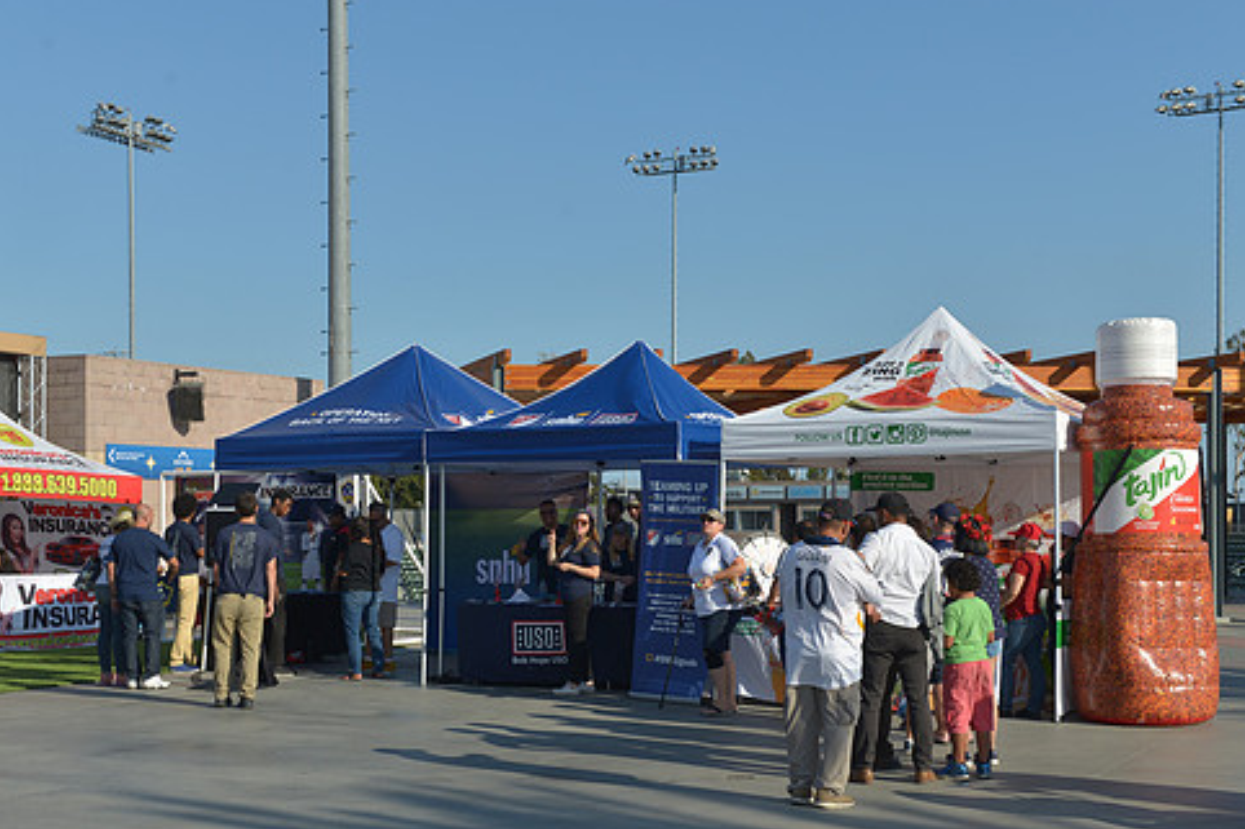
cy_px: 487
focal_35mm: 53
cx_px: 602
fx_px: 1832
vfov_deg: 25.5
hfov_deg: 37.5
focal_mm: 44
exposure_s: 1/400
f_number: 8
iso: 100
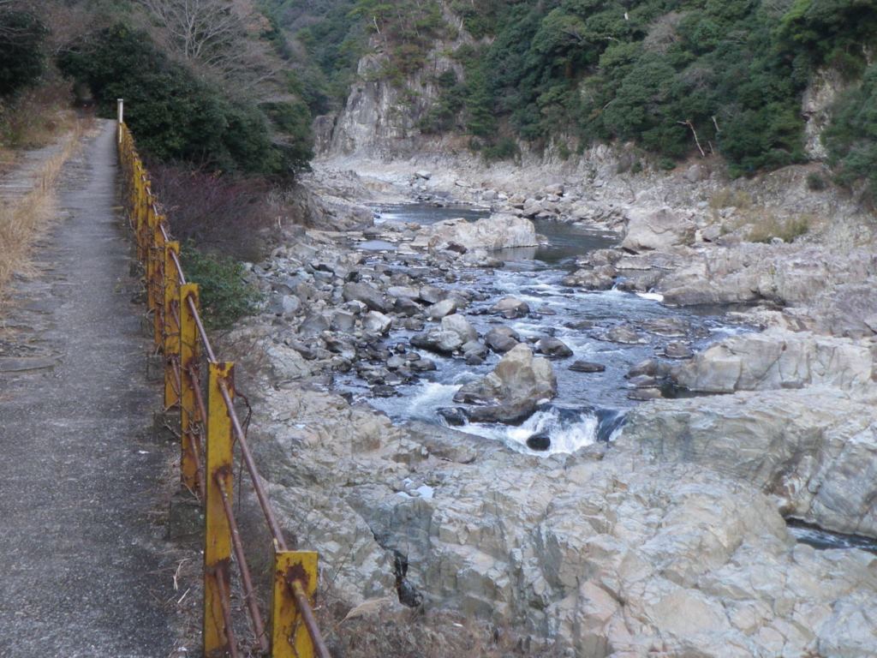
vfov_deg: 40.7
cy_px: 329
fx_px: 887
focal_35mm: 35
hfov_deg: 52.6
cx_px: 438
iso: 64
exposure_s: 1/80
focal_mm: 6.2
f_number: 3.8
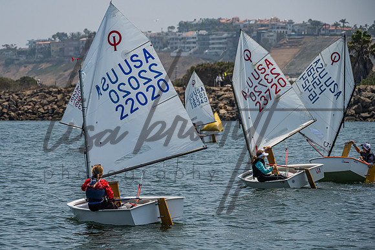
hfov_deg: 10.1
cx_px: 144
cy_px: 135
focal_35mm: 204
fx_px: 2125
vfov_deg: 6.7
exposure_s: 1/2500
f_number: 7.6
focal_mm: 165
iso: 320
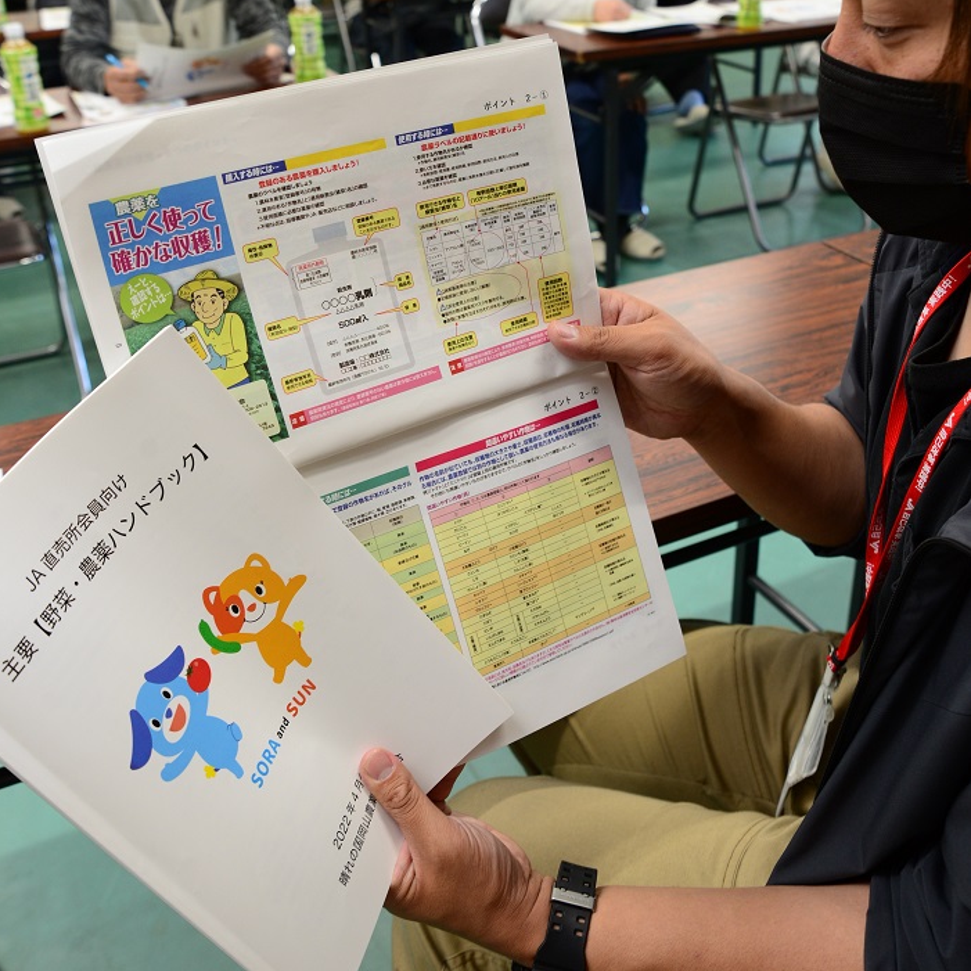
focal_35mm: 36
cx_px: 483
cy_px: 356
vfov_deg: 45.6
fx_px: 1142
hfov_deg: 46.0
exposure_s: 1/60
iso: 800
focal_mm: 28
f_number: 5.6
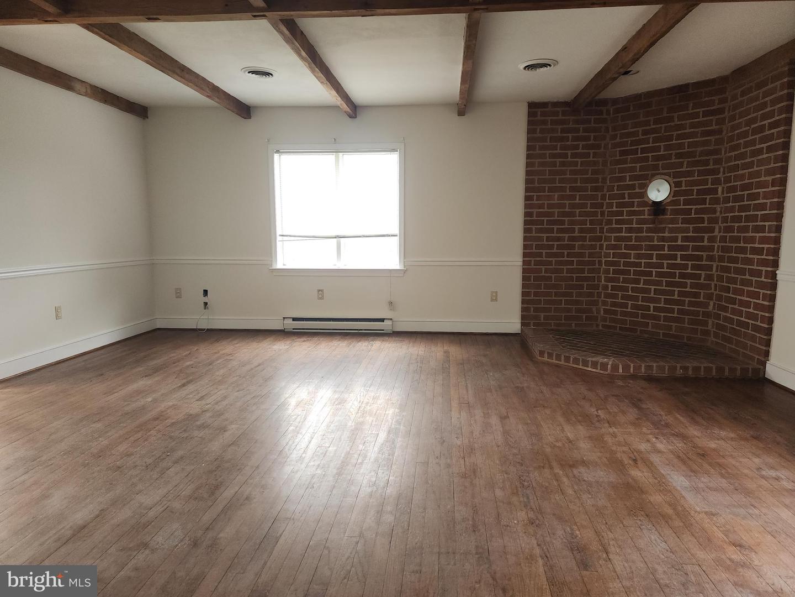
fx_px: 528
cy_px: 298
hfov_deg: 73.9
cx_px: 398
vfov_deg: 58.9
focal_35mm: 23
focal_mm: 6.4
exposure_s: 1/60
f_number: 1.8
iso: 64
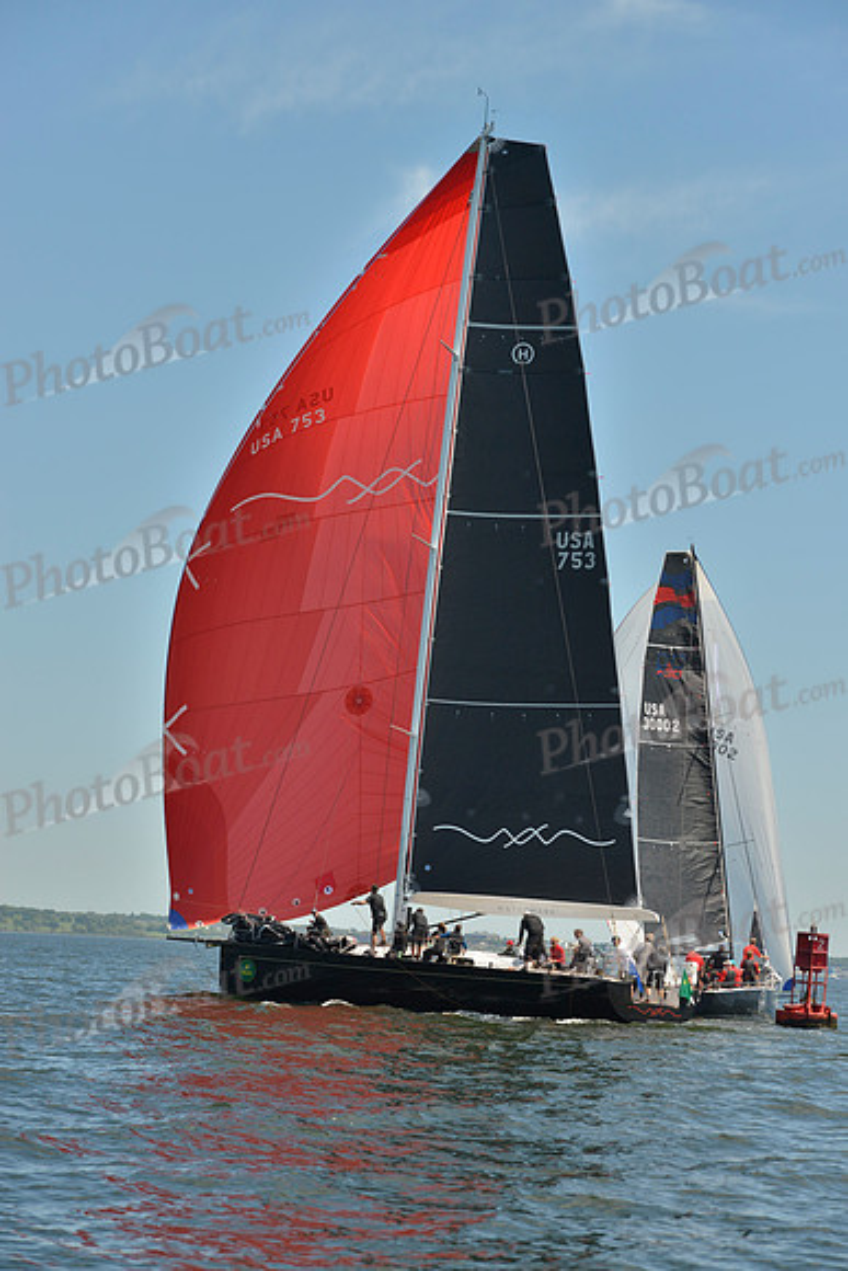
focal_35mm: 100
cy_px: 636
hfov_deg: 13.7
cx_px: 424
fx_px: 3531
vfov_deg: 20.4
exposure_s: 1/1600
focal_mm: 100
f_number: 7.1
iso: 280
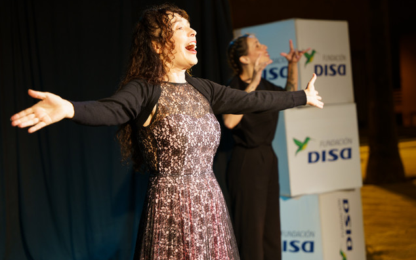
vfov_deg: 18.1
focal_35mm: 72
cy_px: 126
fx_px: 816
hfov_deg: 28.6
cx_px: 209
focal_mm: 70
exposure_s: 1/80
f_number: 2.8
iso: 1000
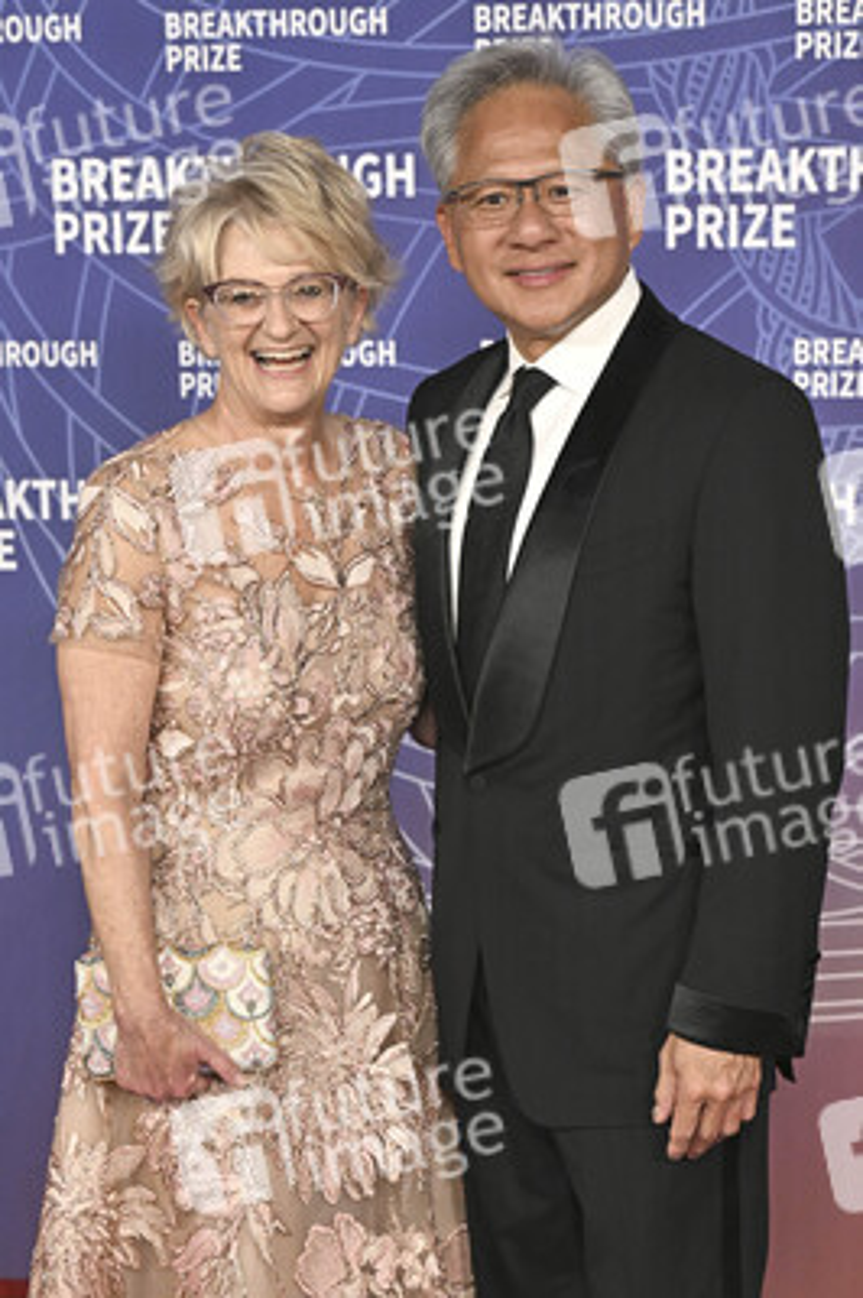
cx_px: 432
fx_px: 1945
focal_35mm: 54
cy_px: 649
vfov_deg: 36.9
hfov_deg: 25.0
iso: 2000
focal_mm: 54
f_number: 4
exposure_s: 1/320
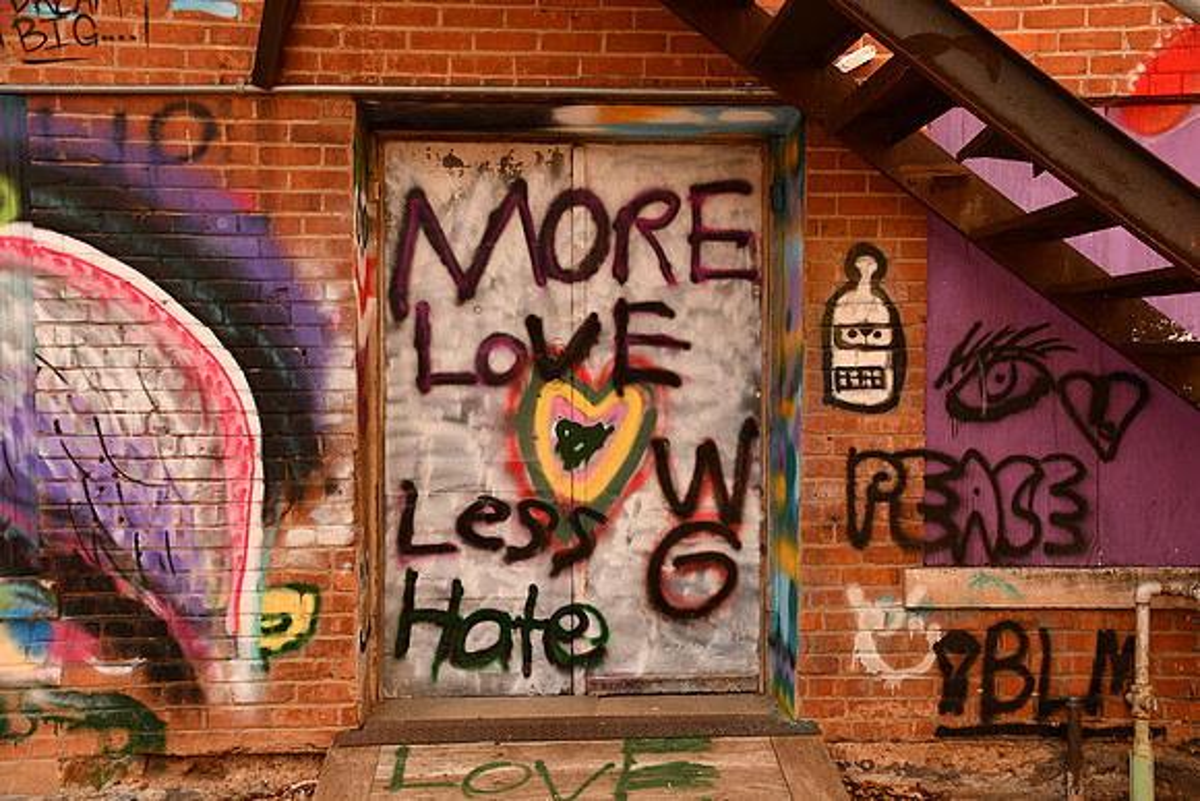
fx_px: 1400
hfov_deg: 46.4
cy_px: 400
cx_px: 600
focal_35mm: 42
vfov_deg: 31.9
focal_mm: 28
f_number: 6.3
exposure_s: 1/160
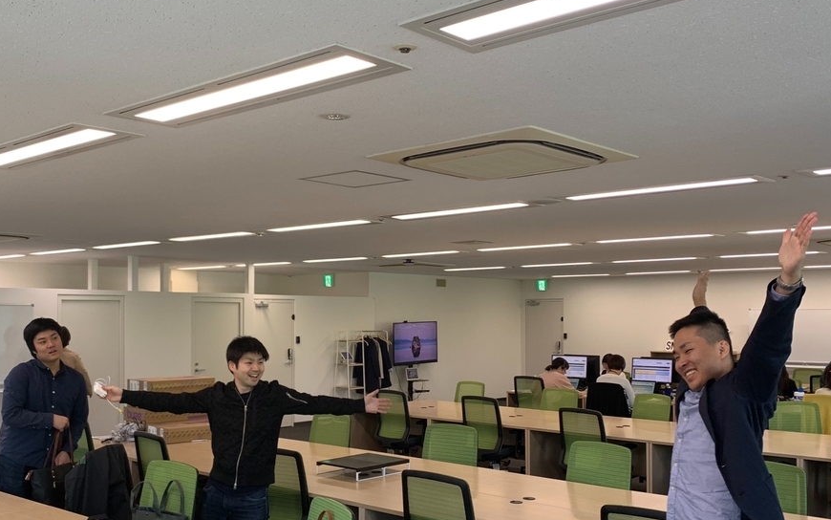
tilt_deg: +3.5
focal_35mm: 38
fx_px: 861
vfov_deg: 33.5
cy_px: 309
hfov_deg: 51.4
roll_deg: -0.9
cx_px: 372
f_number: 1.8
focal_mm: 4.25
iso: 64
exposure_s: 1/121
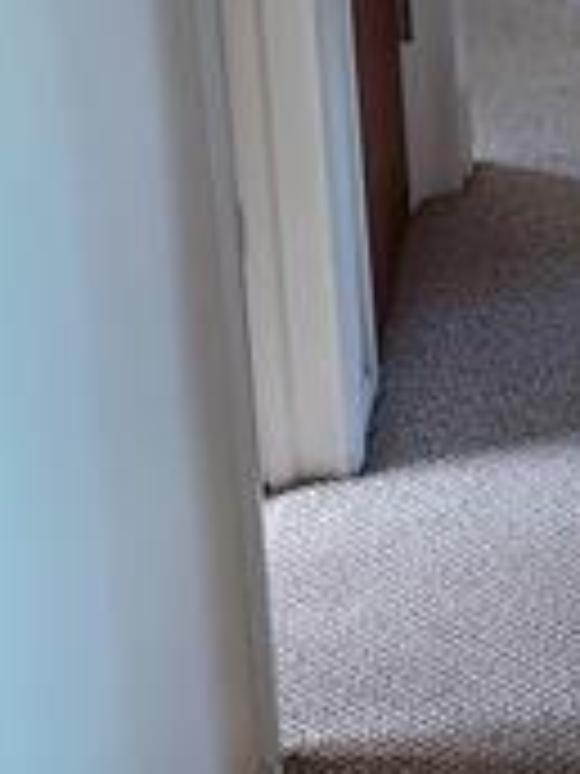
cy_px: -216
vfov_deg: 17.3
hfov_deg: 13.4
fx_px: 2390
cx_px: 710
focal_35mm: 107
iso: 400
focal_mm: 4.6
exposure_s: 1/24
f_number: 1.8
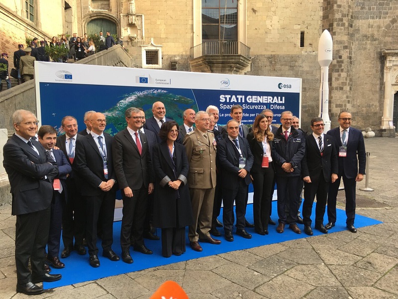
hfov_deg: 61.7
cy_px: 150
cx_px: 199
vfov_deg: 48.2
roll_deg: +0.0
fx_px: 333
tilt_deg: -4.9
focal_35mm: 29
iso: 25
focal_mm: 4.15
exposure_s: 1/189
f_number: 2.2
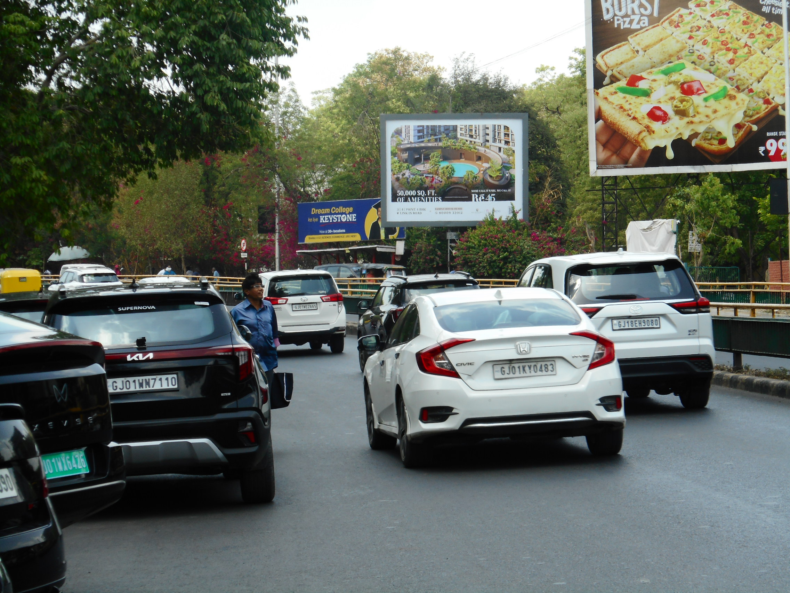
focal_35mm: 153
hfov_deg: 12.9
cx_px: 395
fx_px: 3492
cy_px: 296
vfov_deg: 9.7
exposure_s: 1/125
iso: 80
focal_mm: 27.4
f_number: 6.2
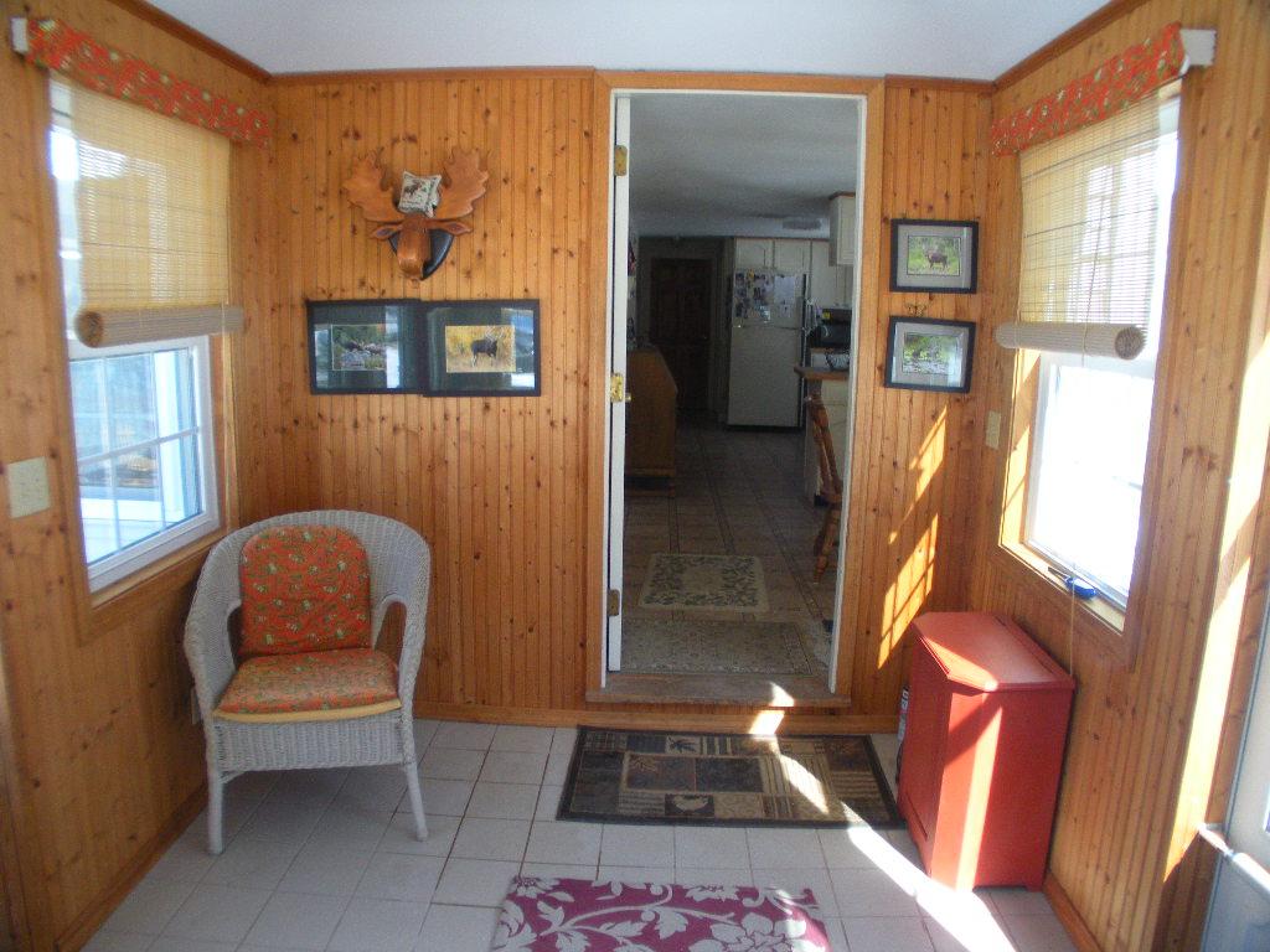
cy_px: 476
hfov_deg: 51.4
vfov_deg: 39.7
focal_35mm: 36
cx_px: 635
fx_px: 1321
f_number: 3.5
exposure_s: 1/60
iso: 178
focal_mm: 6.3
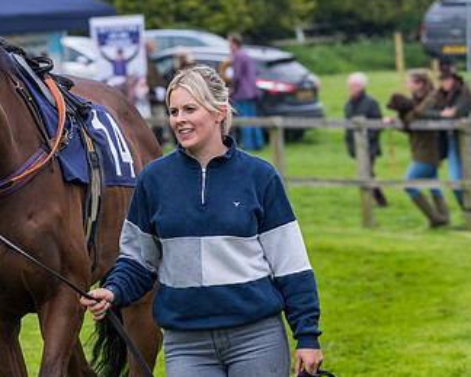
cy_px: 153
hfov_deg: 5.9
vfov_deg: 4.7
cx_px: 147
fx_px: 4599
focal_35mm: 330
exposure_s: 1/640
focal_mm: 135
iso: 400
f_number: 5
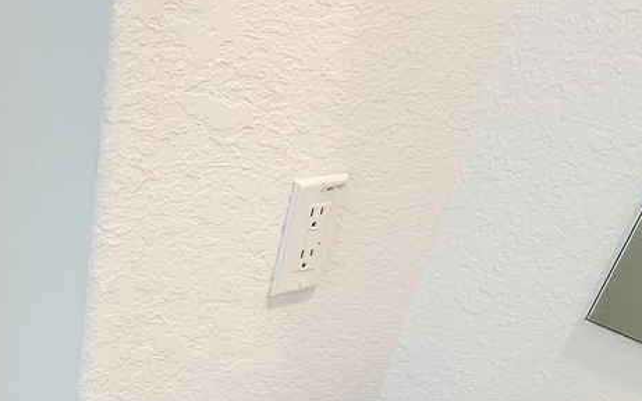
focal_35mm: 43
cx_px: 31
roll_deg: -3.2
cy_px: 543
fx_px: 752
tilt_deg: -40.7
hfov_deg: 41.4
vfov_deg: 25.1
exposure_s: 1/120
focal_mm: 1.57
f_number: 1.8
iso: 125
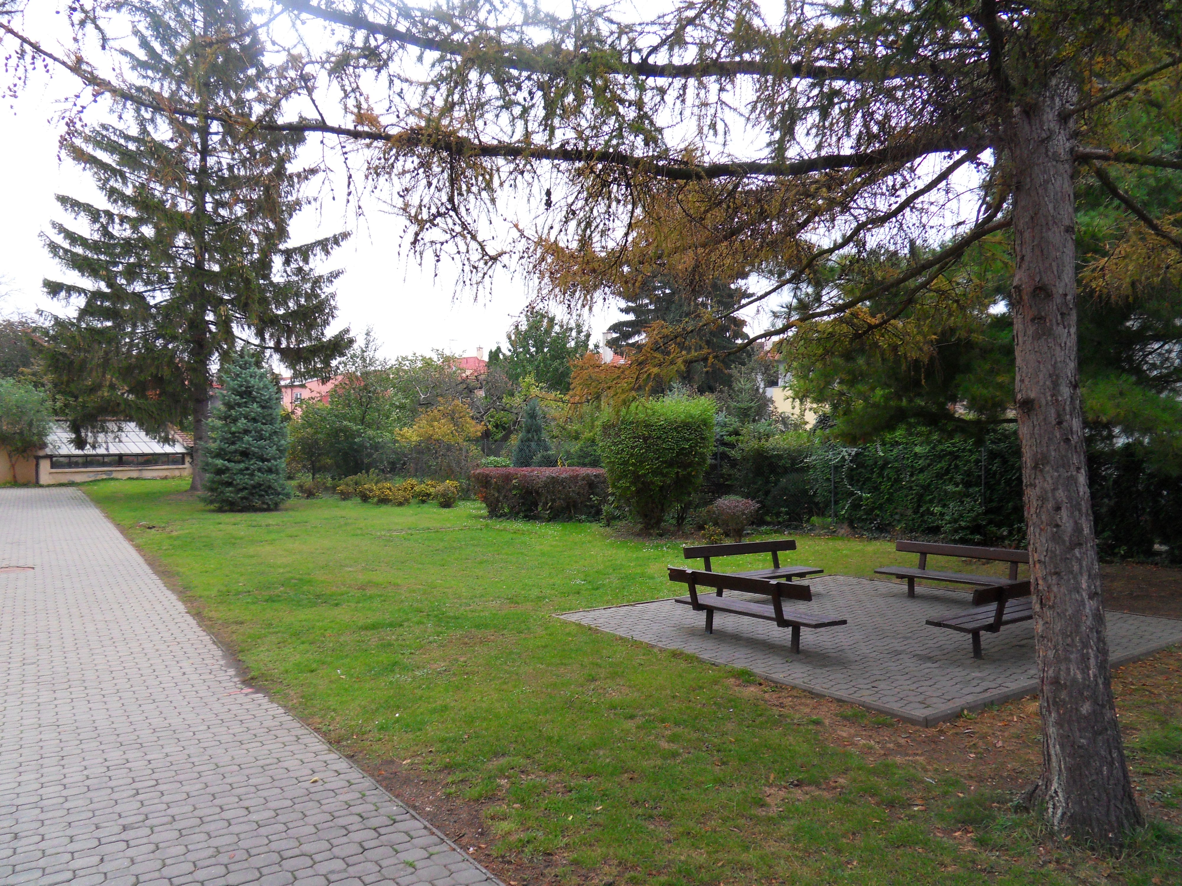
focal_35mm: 24
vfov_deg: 56.8
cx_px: 591
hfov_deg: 71.6
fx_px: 820
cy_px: 443
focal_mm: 4.2
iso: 120
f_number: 3.3
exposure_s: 1/45
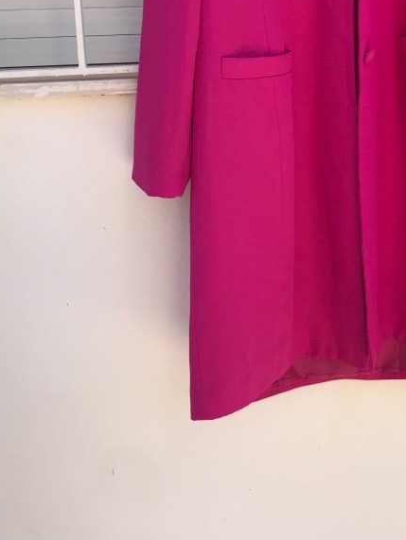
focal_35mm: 49
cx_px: 301
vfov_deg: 36.8
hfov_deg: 29.3
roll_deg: +1.9
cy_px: 68
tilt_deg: -6.3
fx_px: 765
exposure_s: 1/535
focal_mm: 3.99
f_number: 1.8
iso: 20
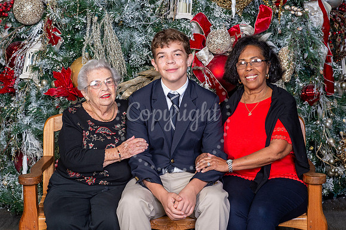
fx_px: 816
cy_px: 115
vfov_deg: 16.1
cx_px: 173
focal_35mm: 85
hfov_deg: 23.9
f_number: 8
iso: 400
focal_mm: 85
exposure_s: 1/125
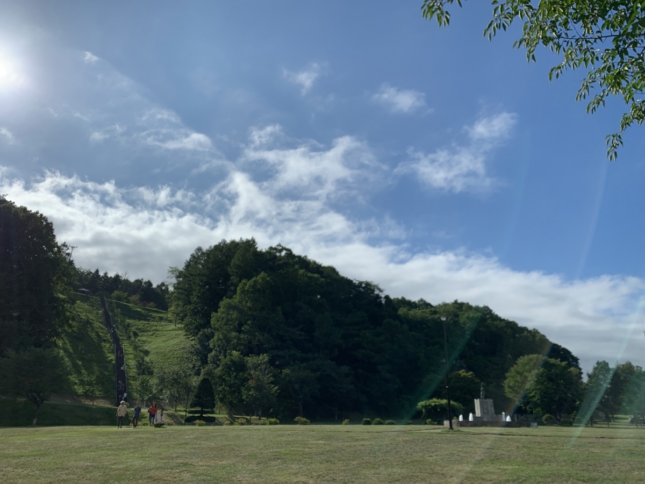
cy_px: 242
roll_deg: -1.8
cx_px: 322
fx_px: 484
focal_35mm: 26
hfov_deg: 67.3
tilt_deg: +21.5
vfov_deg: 53.1
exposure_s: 1/6061
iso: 25
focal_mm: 4.25
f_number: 1.8
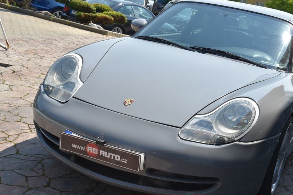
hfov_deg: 35.5
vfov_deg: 24.2
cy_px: 115
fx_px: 456
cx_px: 179
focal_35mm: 56
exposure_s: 1/400
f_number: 10
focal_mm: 44
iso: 500
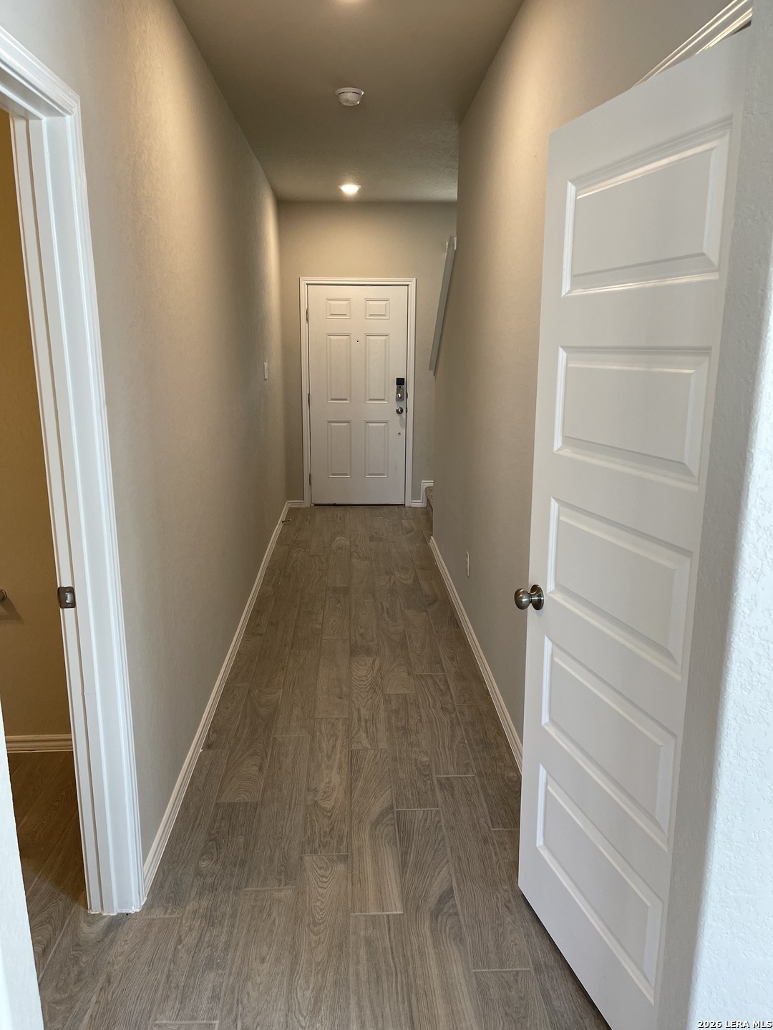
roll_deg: -0.6
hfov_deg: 53.1
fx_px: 774
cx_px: 386
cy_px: 515
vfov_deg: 67.3
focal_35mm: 26
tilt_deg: -12.6
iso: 125
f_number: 1.6
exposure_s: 1/120
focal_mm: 5.1
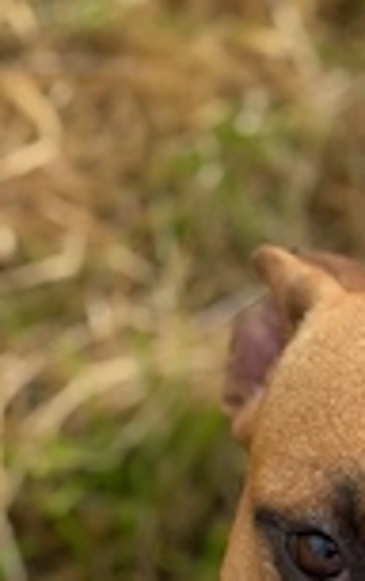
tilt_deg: -60.5
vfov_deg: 15.4
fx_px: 2111
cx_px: 532
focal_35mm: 133
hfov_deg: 9.6
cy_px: 600
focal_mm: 6.76
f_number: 1.78
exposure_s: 1/3378
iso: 64
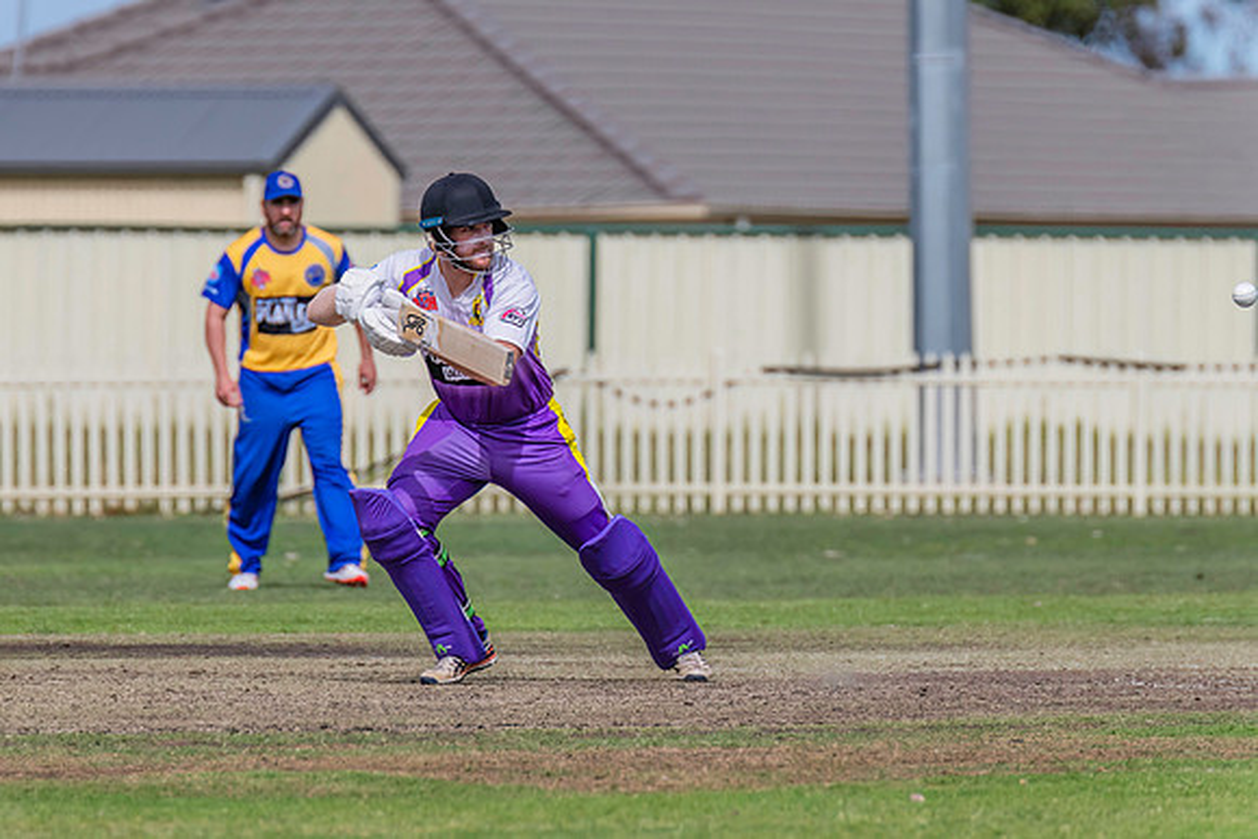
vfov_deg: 2.3
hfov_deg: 3.4
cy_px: 419
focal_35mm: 602
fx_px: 21044
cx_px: 569
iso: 800
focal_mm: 550
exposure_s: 1/2500
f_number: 8
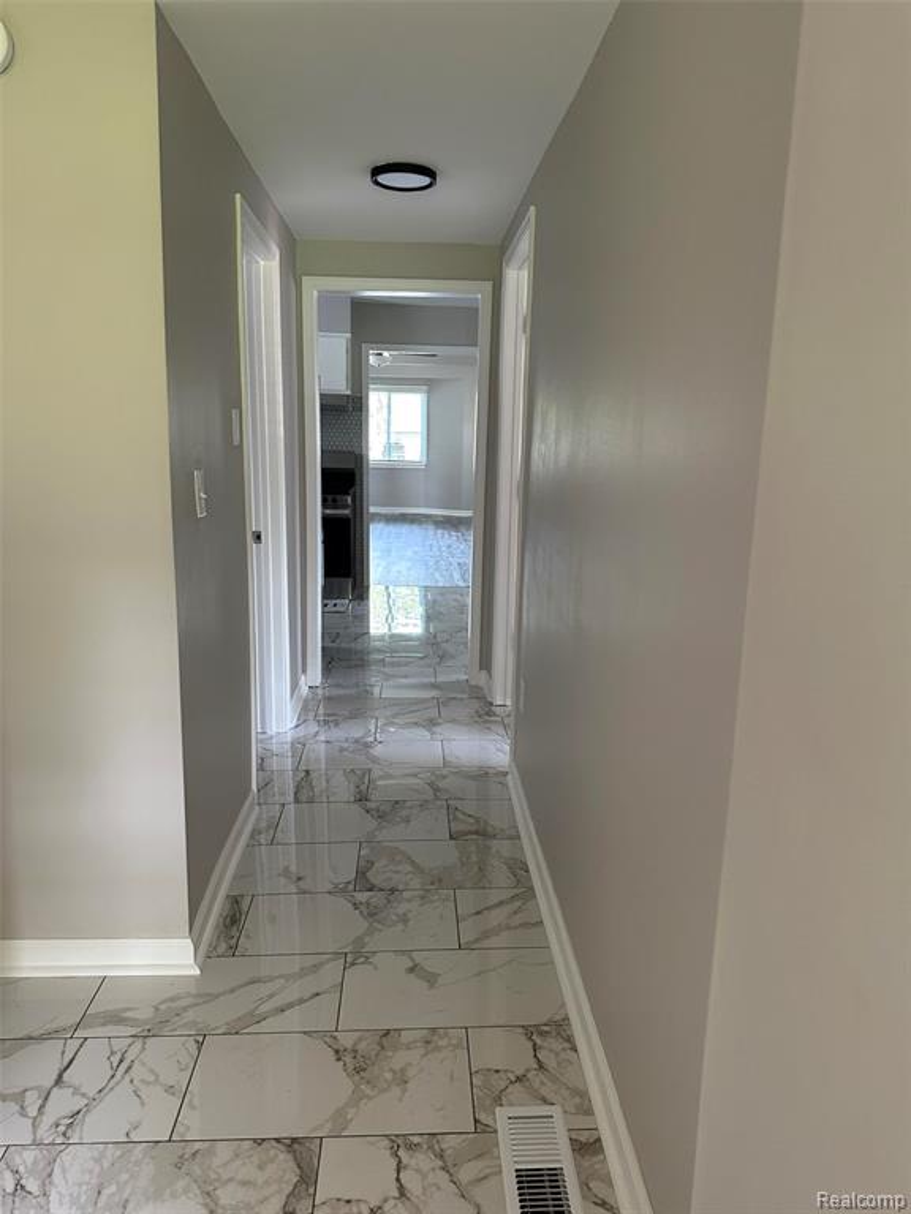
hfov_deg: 56.8
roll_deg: -0.9
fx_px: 842
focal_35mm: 24
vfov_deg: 71.6
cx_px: 456
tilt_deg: -9.0
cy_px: 607
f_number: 1.78
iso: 250
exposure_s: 1/60
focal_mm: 6.86
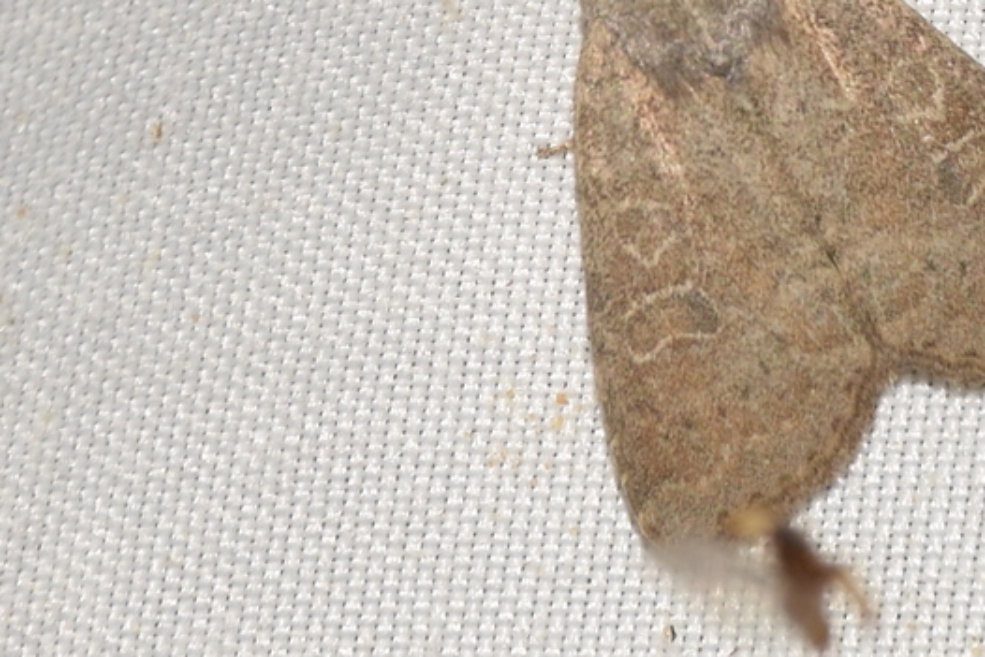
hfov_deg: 5.4
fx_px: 10482
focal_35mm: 383
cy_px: 174
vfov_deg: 3.6
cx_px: 768
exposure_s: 1/160
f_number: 13
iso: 100
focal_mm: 140
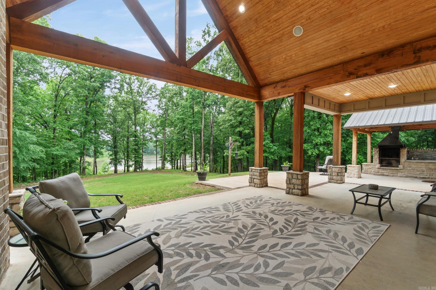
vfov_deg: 77.3
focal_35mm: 15
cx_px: 218
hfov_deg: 100.4
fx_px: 182
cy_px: 145
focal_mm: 10
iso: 250
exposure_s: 1/10
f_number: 9
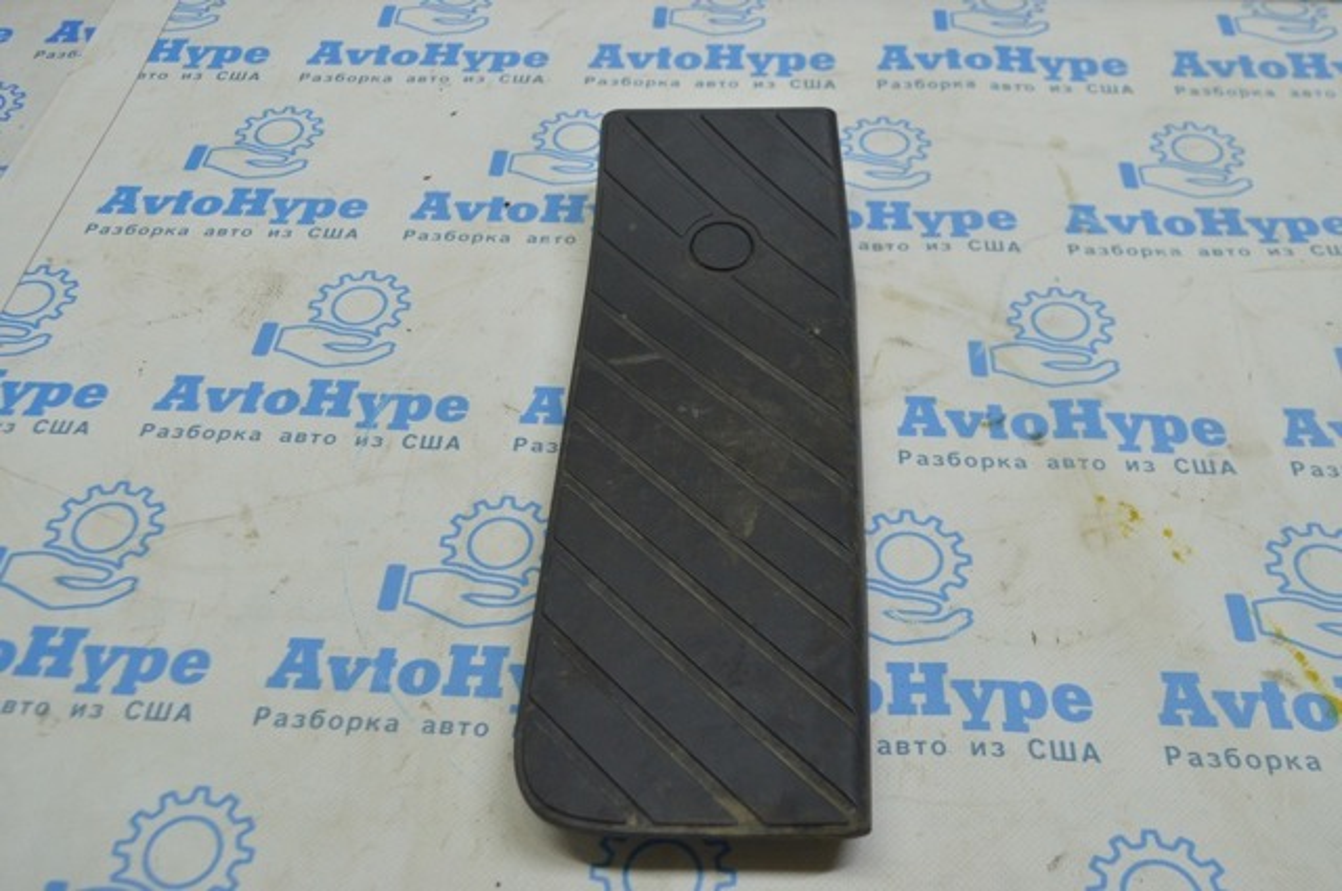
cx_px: 671
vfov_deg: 36.8
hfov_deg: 53.2
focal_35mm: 36
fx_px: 1340
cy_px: 446
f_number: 5.6
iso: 400
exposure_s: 1/40
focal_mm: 24
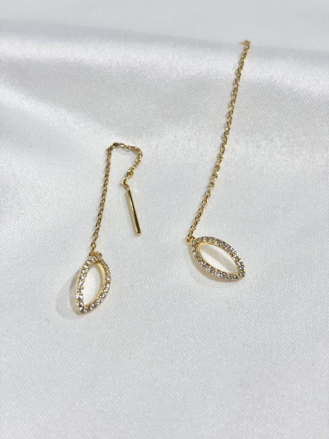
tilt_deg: -48.3
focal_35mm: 52
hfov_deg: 28.0
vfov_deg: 36.8
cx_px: 164
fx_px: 659
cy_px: 220
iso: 32
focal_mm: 5.96
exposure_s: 1/364
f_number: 1.6
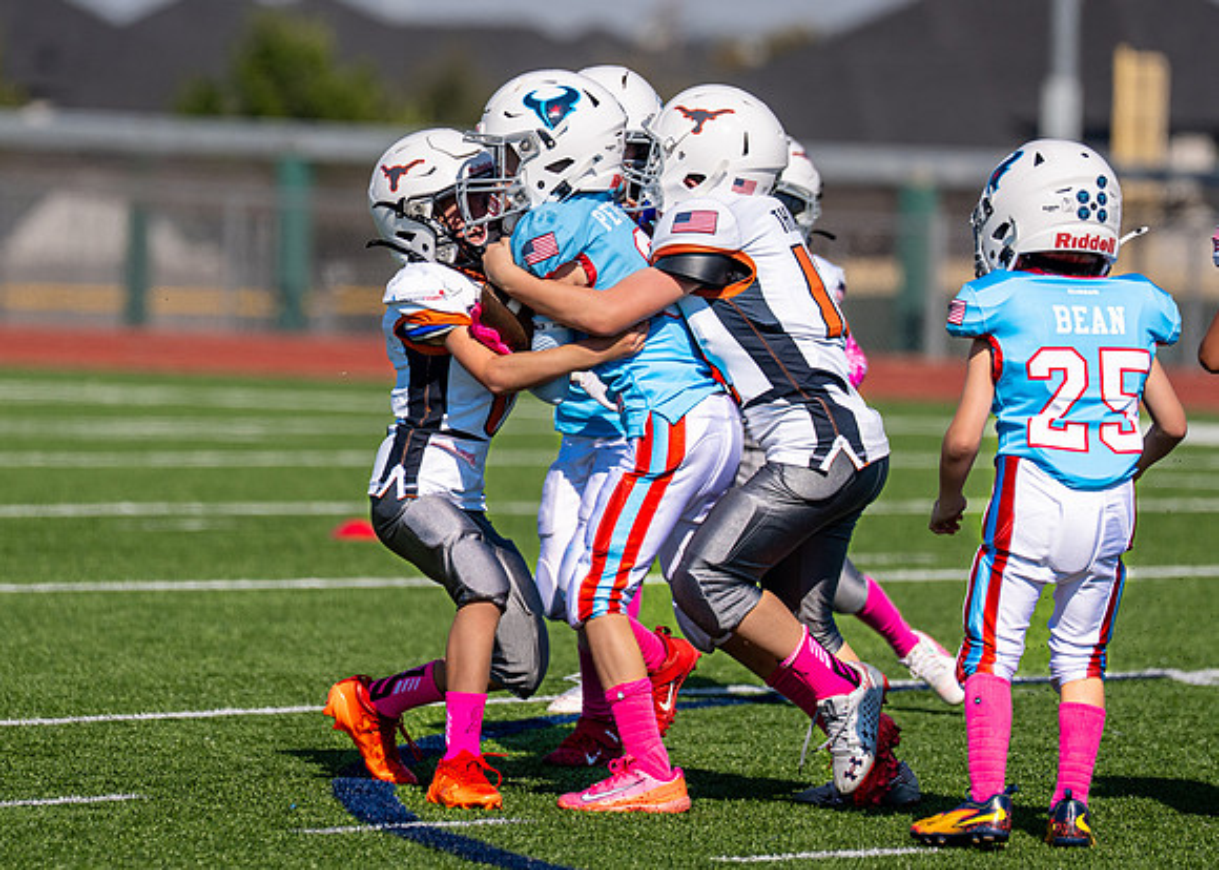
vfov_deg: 3.9
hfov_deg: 5.4
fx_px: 12849
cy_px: 316
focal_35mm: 371
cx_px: 430
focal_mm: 200
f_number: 2.8
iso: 100
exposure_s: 1/3200
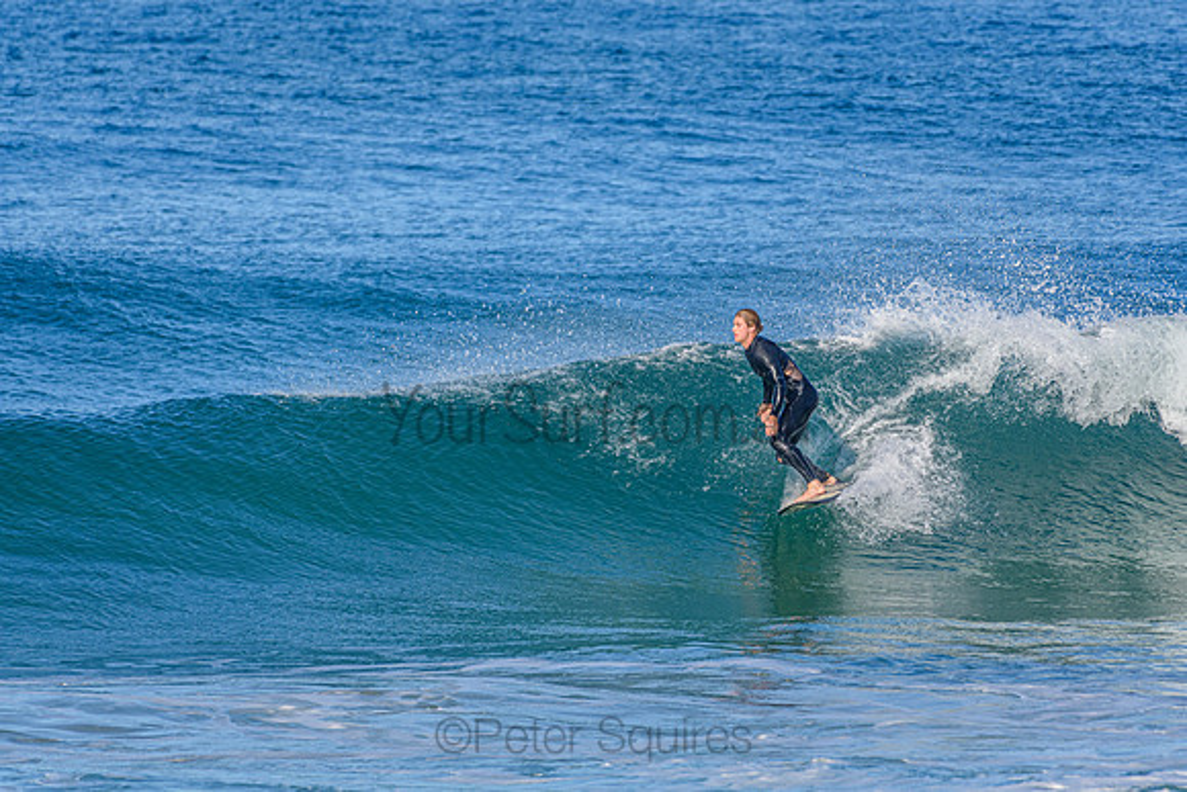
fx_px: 24734
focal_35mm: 750
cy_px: 396
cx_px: 594
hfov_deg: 2.7
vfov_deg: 1.8
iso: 400
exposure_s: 1/2000
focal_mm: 500
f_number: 5.6
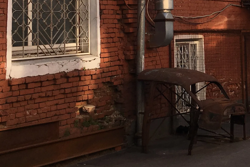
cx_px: 265
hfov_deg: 22.3
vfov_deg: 15.2
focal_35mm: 87
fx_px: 604
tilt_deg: +3.9
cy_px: -34
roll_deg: +3.7
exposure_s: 1/601
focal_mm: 4.15
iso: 25
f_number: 2.2
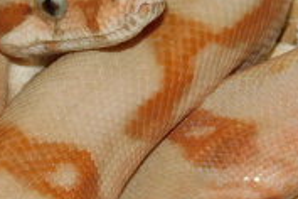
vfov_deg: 2.2
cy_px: 79
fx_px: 5289
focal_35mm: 639
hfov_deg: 3.2
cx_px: 271
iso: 200
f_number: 5.3
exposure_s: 1/60
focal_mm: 30.1
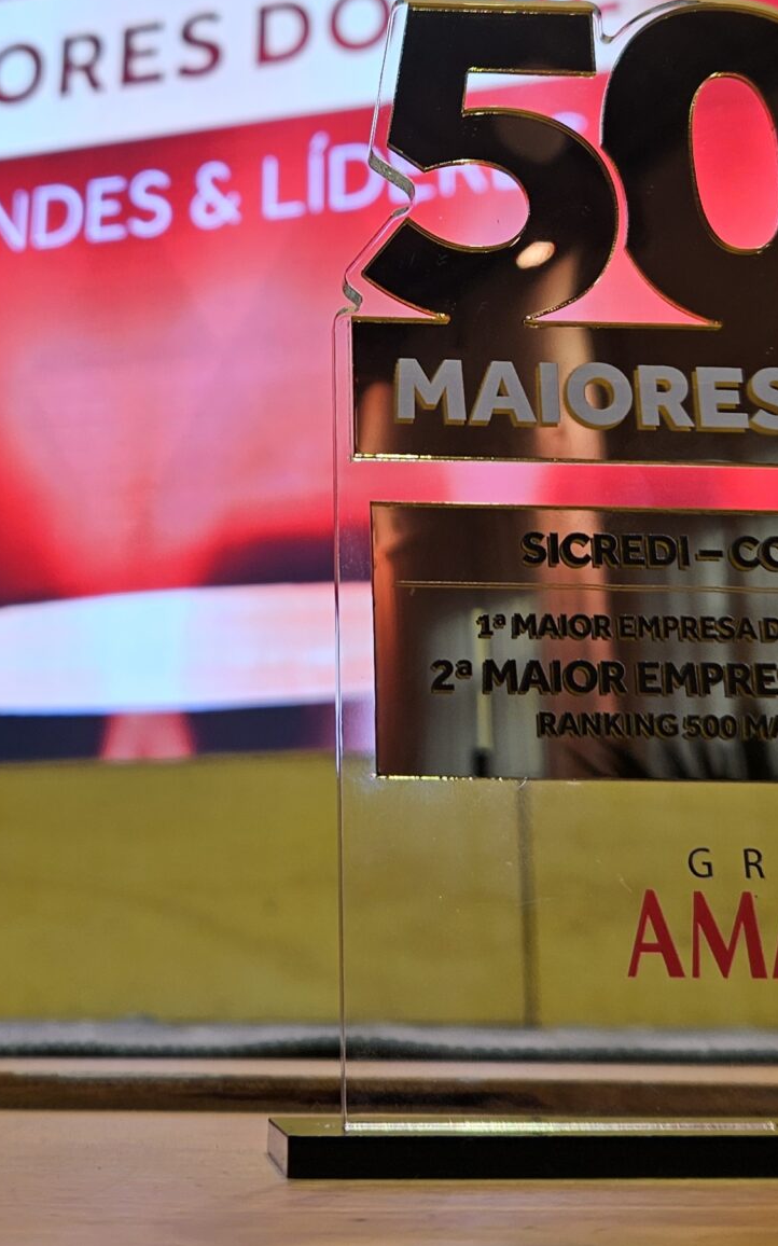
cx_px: 283
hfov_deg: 23.9
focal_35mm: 54
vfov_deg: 36.5
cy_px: 277
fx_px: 1833
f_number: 1.8
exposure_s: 1/120
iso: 25
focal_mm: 5.4
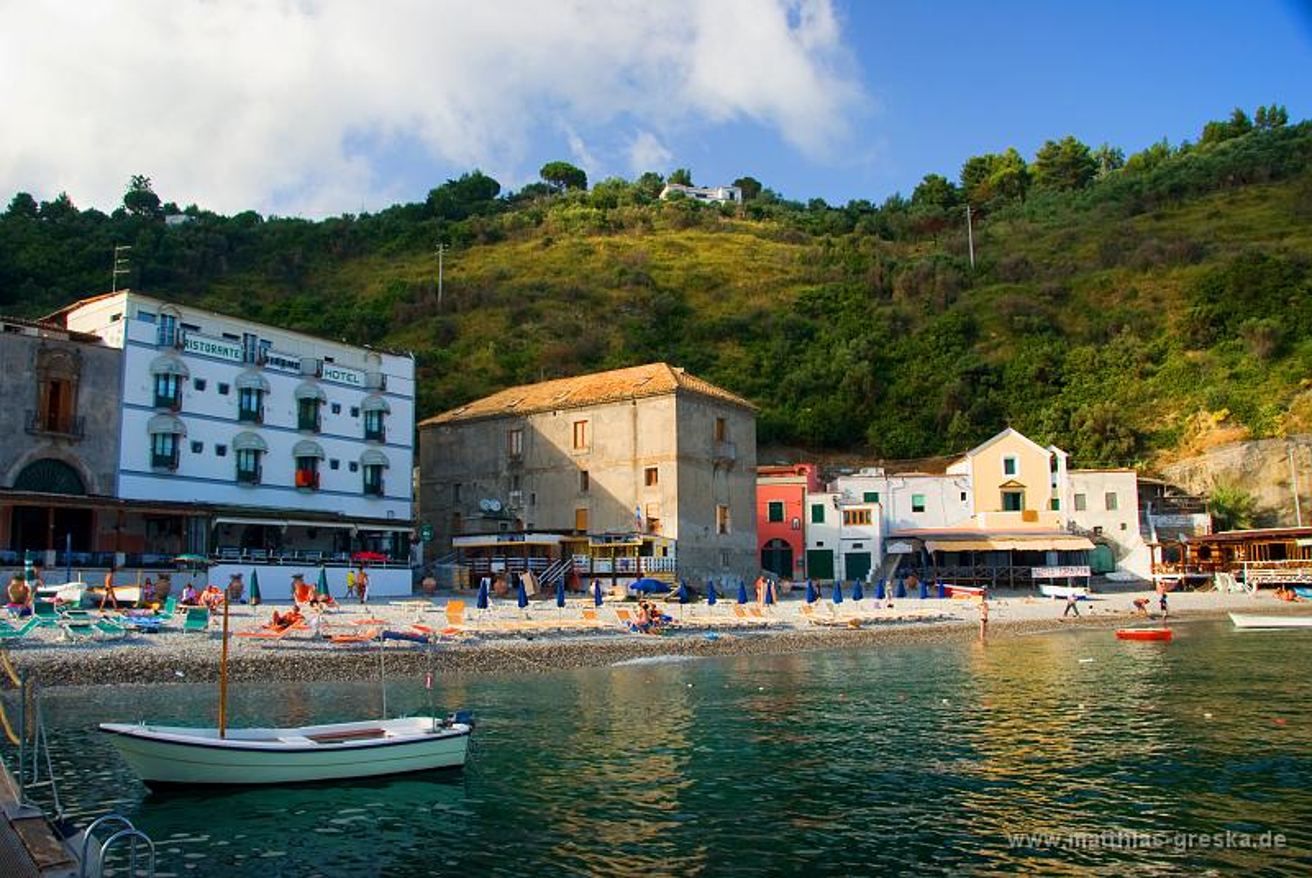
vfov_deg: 48.0
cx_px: 656
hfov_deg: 67.3
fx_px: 985
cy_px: 439
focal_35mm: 27
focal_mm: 18
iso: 200
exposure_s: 1/60
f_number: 8
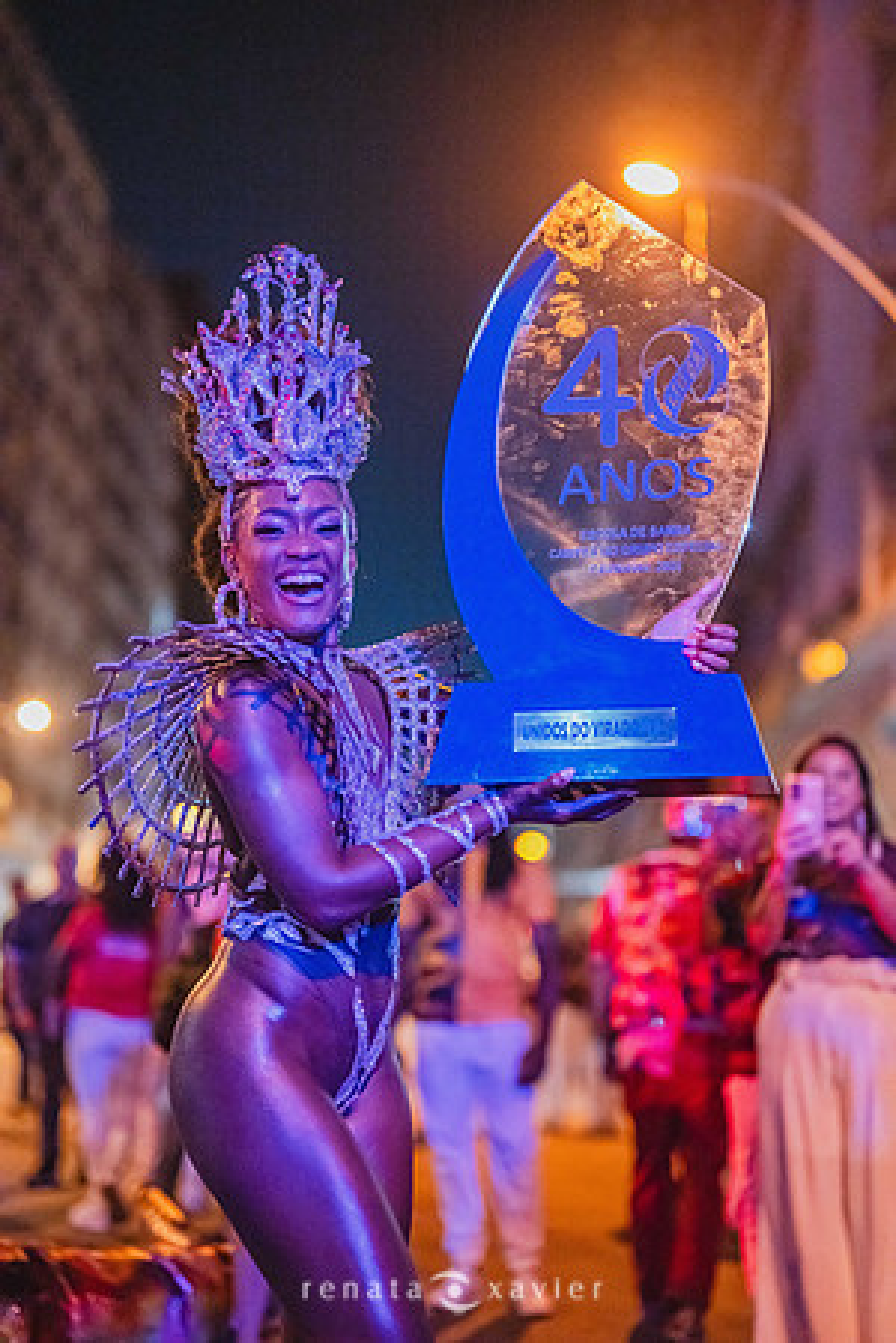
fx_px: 1867
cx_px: 448
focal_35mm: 50
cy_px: 672
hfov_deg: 27.0
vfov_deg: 39.6
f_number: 1.2
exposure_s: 1/250
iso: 6400
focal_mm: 50
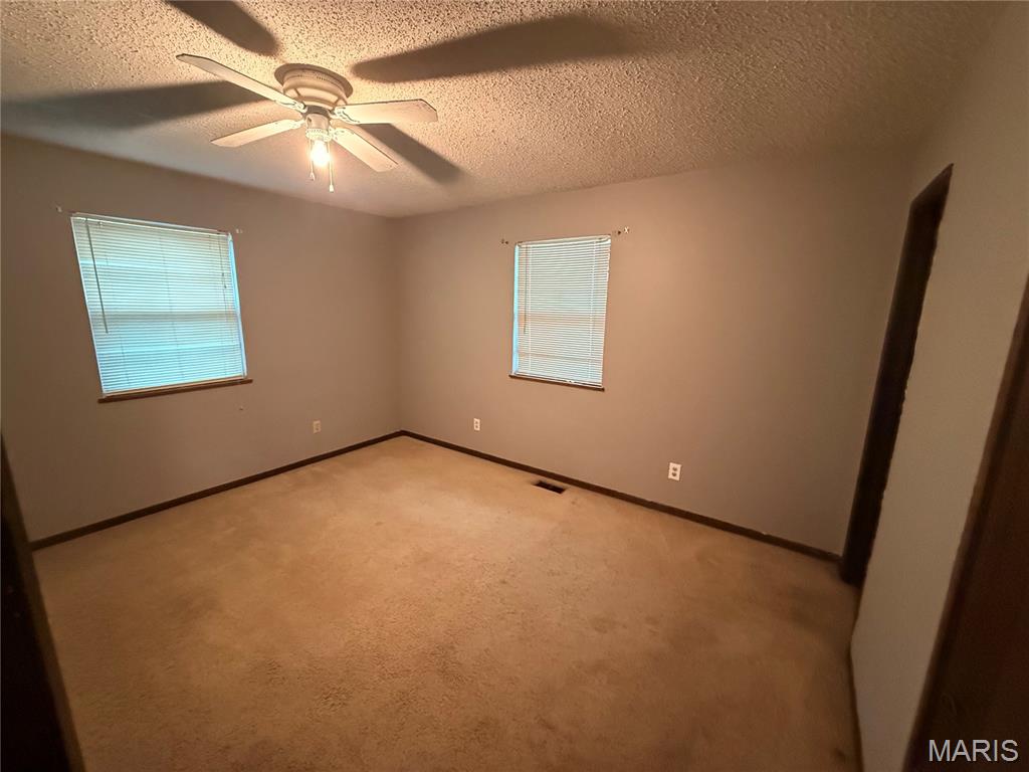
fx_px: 416
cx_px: 514
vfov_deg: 85.7
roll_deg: -0.6
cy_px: 386
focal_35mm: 14
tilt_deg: -11.1
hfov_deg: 102.1
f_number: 2.2
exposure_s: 1/60
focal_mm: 2.22
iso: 1250
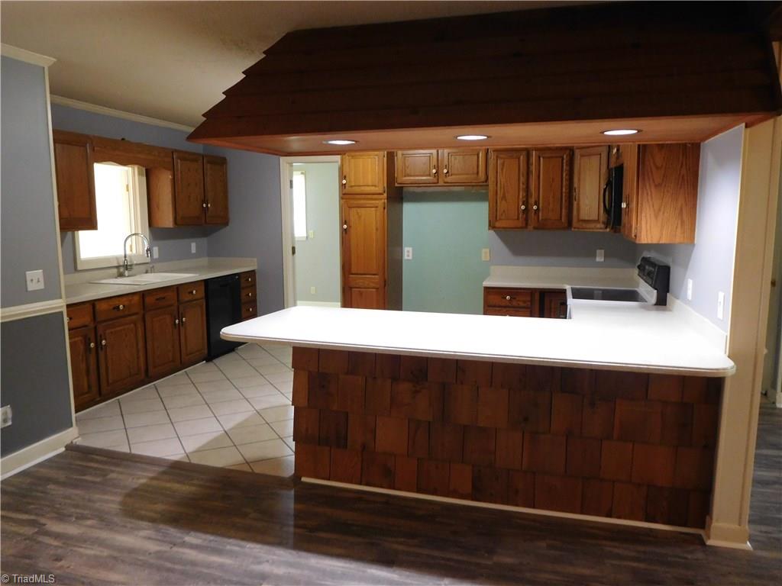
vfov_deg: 54.9
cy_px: 293
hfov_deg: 69.4
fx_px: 565
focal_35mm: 25
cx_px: 391
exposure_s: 1/13
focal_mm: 4.5
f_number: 3.4
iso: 400
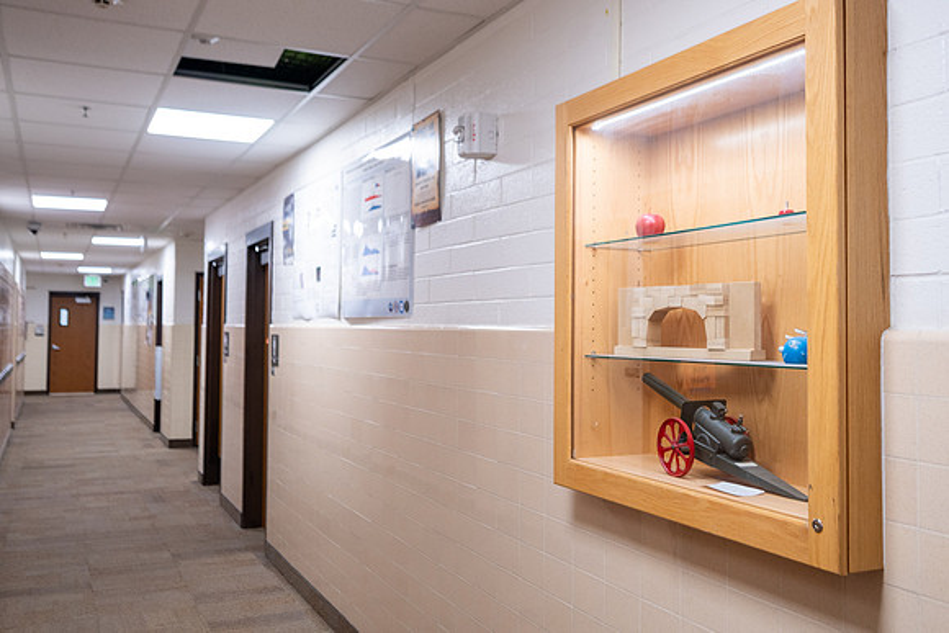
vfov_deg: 40.0
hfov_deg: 57.2
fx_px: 870
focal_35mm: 33
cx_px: 479
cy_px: 308
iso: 800
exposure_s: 1/160
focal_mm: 30
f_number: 4
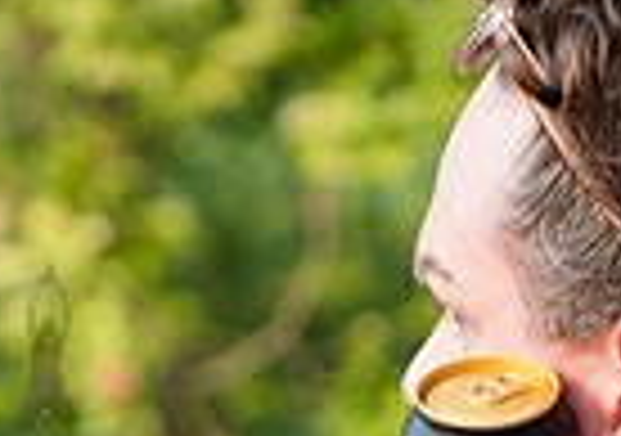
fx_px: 5684
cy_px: 540
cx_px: 520
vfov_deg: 4.4
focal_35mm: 324
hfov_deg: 6.2
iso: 1000
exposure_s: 1/160
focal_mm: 70
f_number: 3.5
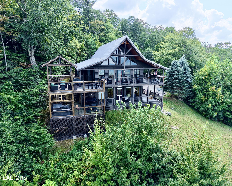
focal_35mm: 26
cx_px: 115
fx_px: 179
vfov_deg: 54.9
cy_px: 90
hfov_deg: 66.0
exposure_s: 1/500
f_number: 1.8
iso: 100
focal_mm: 8.67
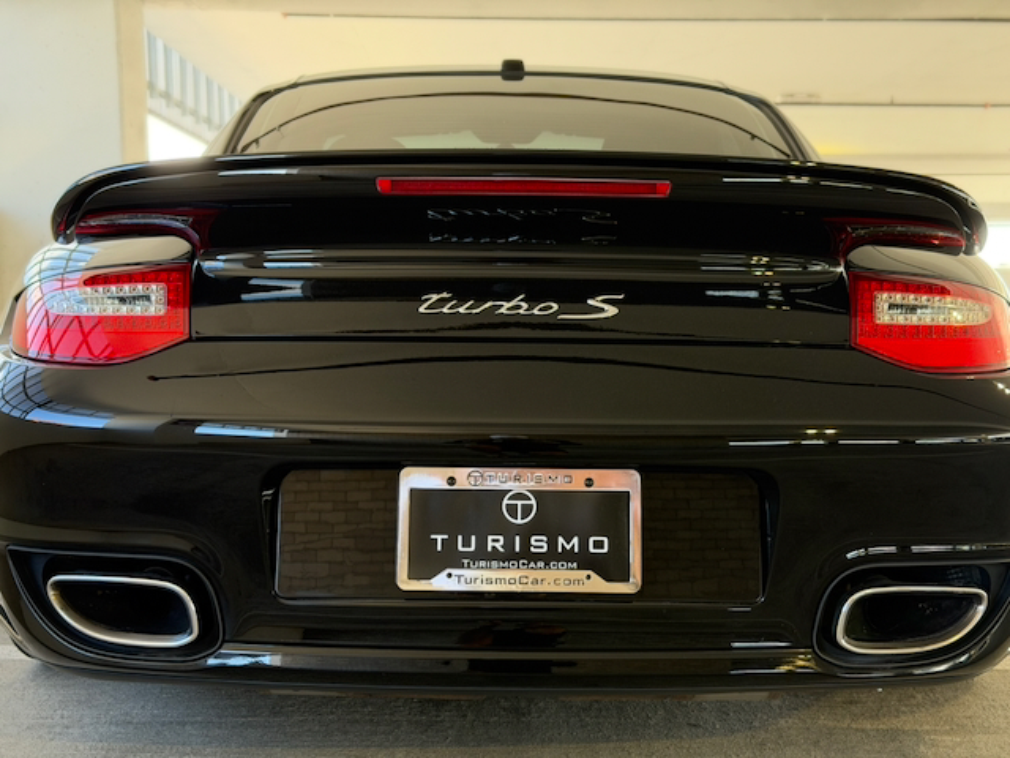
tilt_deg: -4.3
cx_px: 505
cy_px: 379
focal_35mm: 48
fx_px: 1401
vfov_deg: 30.3
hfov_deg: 39.7
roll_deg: +1.0
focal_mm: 6.76
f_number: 1.78
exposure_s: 1/86
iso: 200
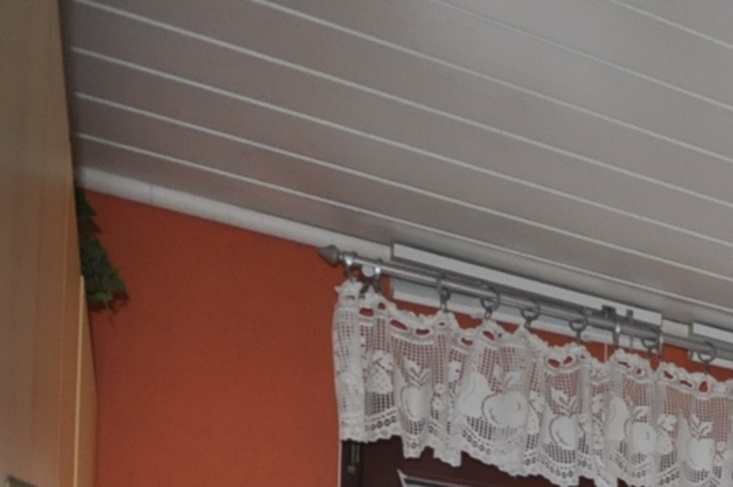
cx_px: 1080
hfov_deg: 25.6
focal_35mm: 60
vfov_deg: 18.5
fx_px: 1220
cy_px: 830
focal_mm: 10
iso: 800
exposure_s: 1/60
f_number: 4
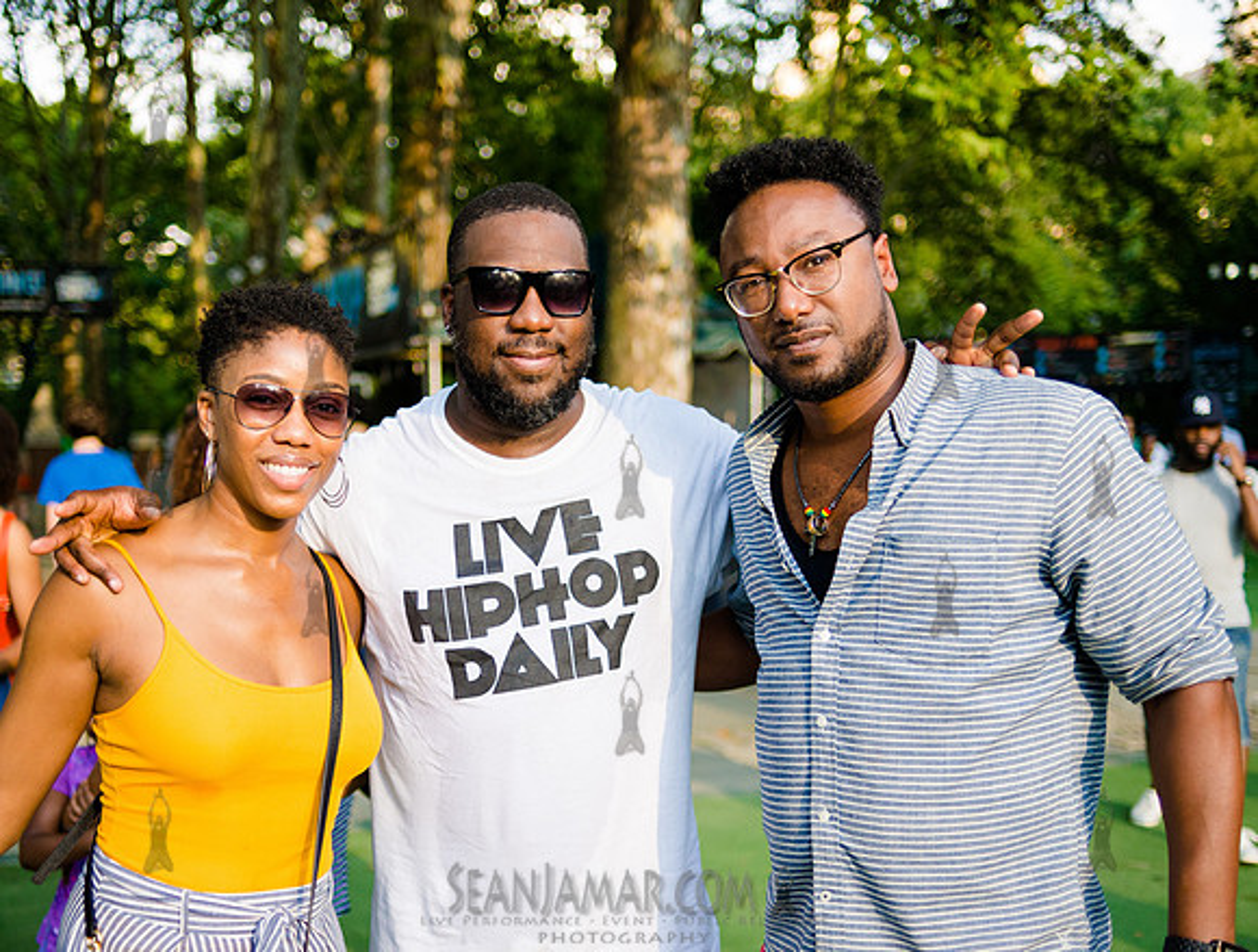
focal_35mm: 44
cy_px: 551
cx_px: 548
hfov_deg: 42.7
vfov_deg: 33.0
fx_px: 1604
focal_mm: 35
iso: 800
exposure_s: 1/4000
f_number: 2.2
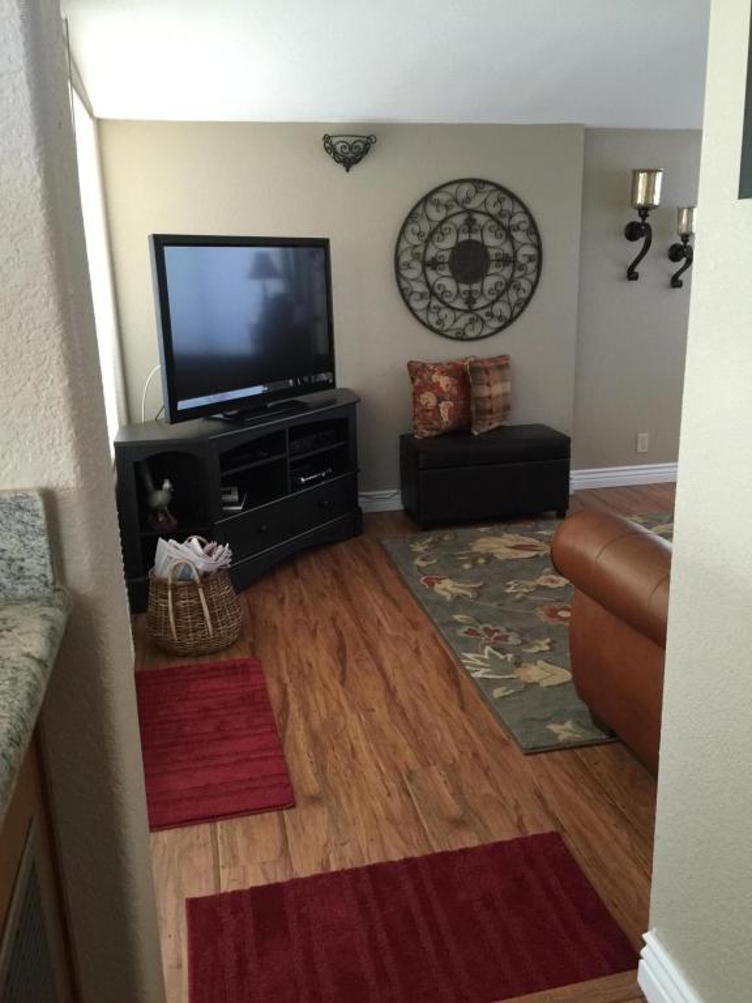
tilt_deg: -14.8
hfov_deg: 48.2
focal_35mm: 29
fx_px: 840
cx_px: 376
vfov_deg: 61.7
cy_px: 502
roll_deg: +1.6
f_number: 2.2
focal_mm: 4.15
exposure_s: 1/15
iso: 125
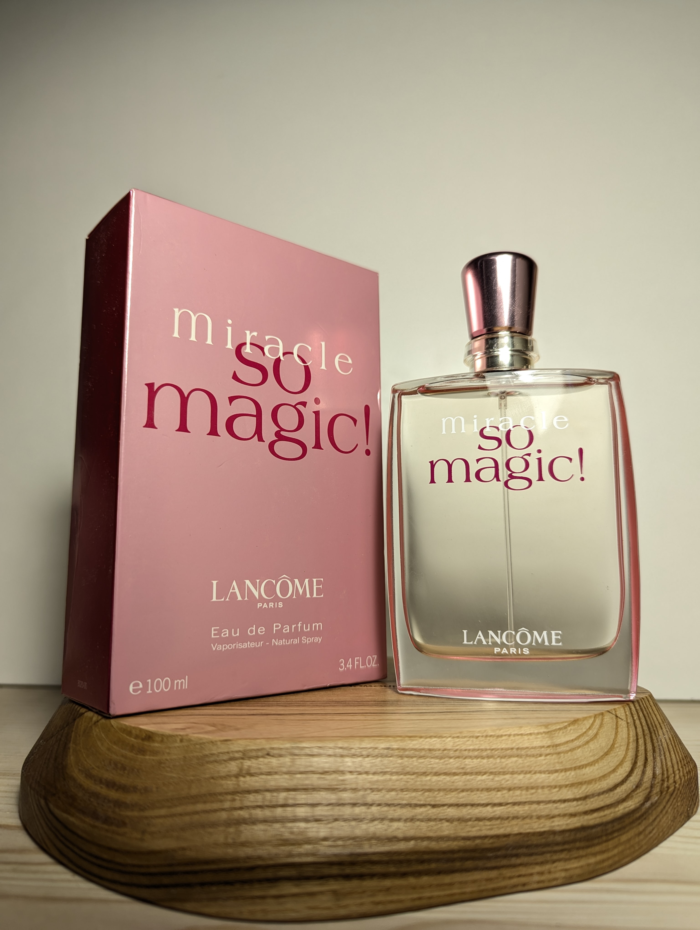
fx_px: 645
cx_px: 350
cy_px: 465
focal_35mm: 24
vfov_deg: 71.5
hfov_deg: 56.9
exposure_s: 1/107
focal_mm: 6.81
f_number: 1.85
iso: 56
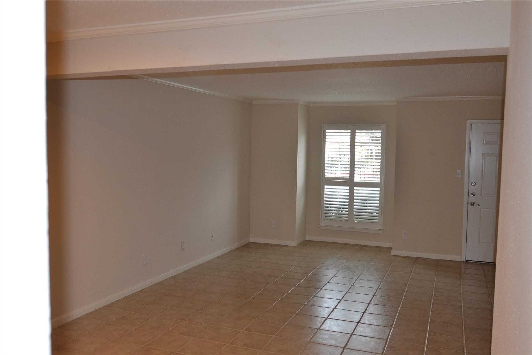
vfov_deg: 43.6
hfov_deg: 61.9
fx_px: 443
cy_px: 178
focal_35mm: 30
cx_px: 266
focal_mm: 20
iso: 400
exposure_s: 1/60
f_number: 2.8
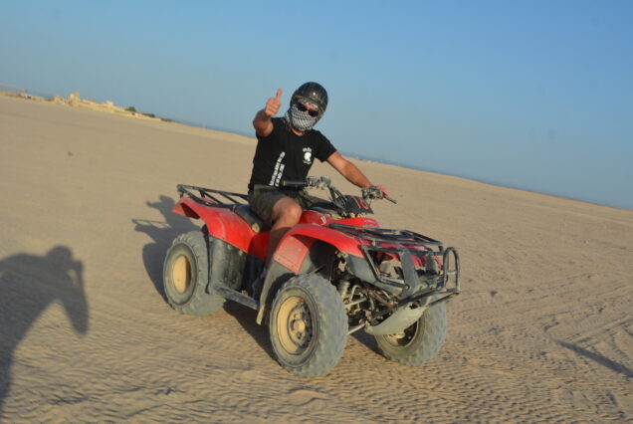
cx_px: 316
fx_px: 687
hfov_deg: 49.5
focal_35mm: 39
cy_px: 212
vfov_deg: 34.3
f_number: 8
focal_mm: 26
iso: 125
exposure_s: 1/250
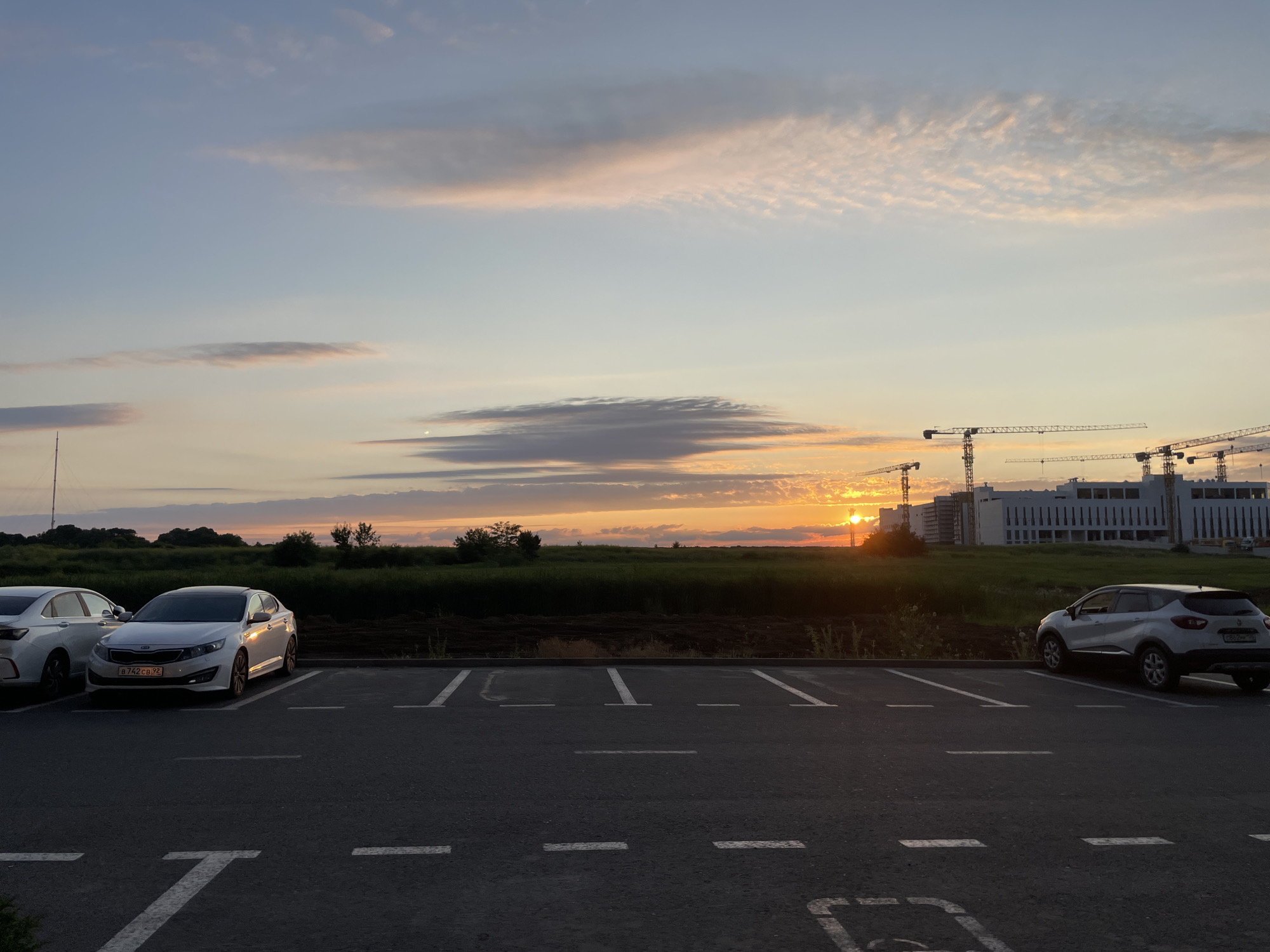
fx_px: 954
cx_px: 635
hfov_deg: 67.3
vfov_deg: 53.1
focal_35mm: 26
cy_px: 476
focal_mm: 4.2
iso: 32
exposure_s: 1/1715
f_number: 1.6
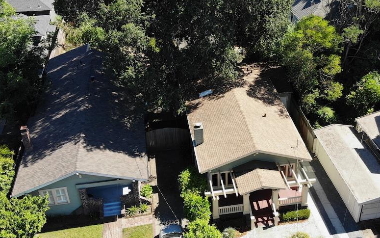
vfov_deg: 30.6
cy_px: 108
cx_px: 230
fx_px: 435
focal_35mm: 42
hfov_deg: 46.9
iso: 100
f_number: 2.8
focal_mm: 4.5
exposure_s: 1/316
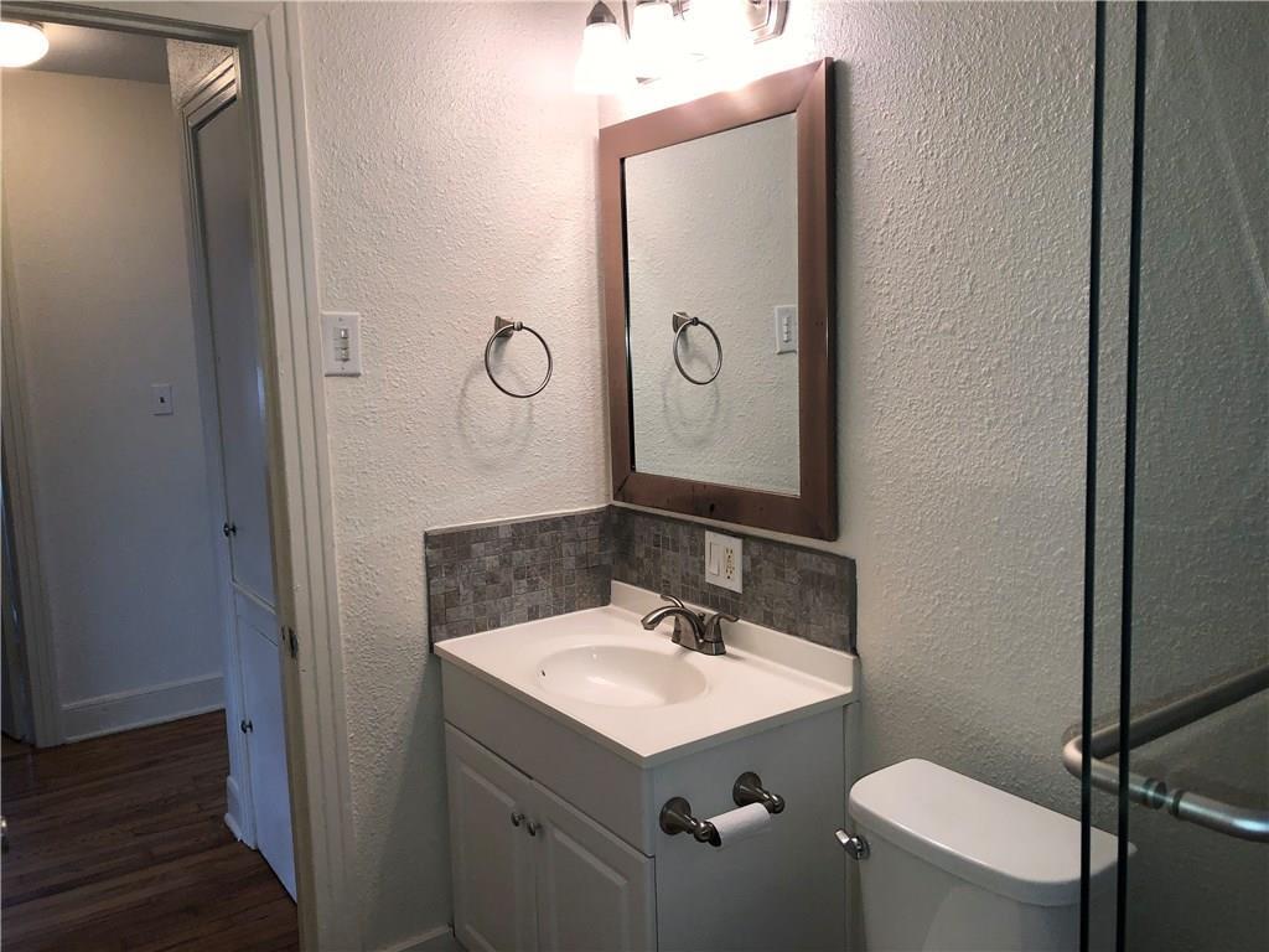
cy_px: 476
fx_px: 1026
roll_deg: +2.0
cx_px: 634
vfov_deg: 49.7
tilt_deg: -8.5
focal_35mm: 28
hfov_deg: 63.4
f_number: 1.8
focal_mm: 3.99
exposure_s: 1/120
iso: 64
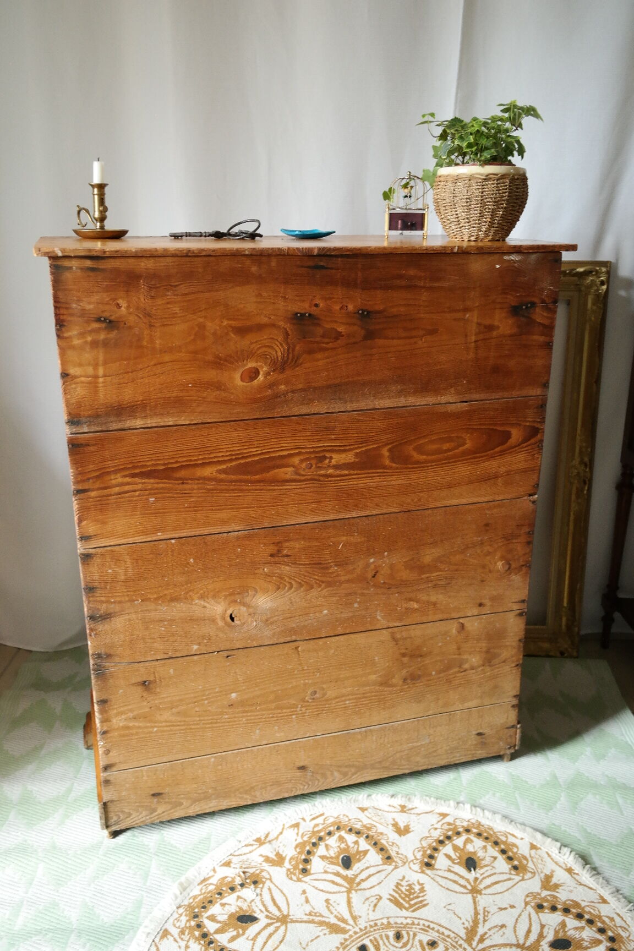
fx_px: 792
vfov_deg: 61.9
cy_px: 476
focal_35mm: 30
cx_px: 317
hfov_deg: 43.6
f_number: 6.3
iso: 1600
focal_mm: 20
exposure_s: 1/30
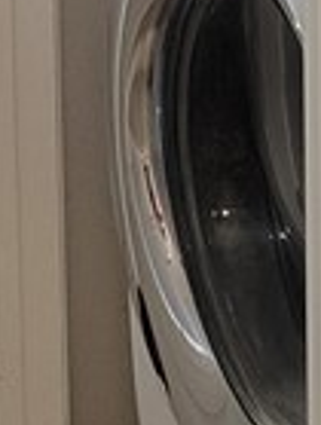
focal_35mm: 191
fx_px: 2351
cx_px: 92
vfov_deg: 9.7
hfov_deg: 7.8
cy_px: -391
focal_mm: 5.4
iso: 320
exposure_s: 1/120
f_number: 1.8
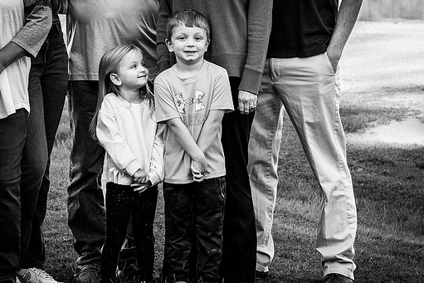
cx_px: 38
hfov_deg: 7.1
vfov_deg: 4.7
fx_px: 3405
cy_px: -85
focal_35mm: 289
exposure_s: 1/320
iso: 320
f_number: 5.6
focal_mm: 85
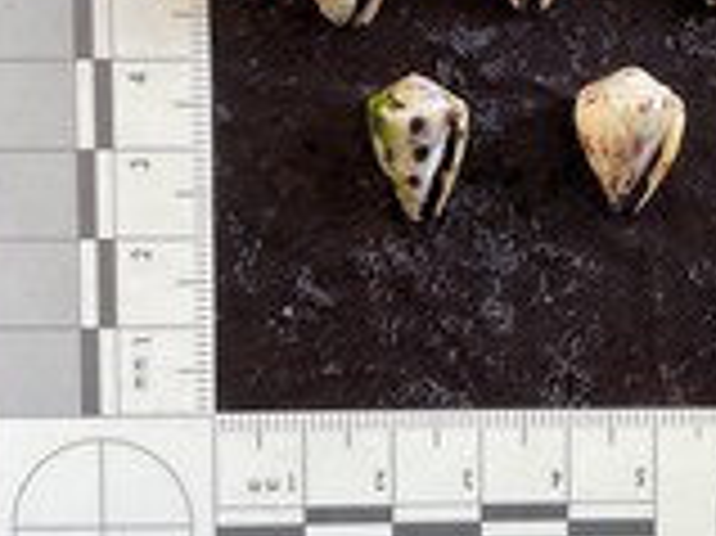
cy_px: 169
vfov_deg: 22.8
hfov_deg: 29.4
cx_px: 594
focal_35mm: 64
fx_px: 1323
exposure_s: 1/60
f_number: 1.8
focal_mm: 3
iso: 250
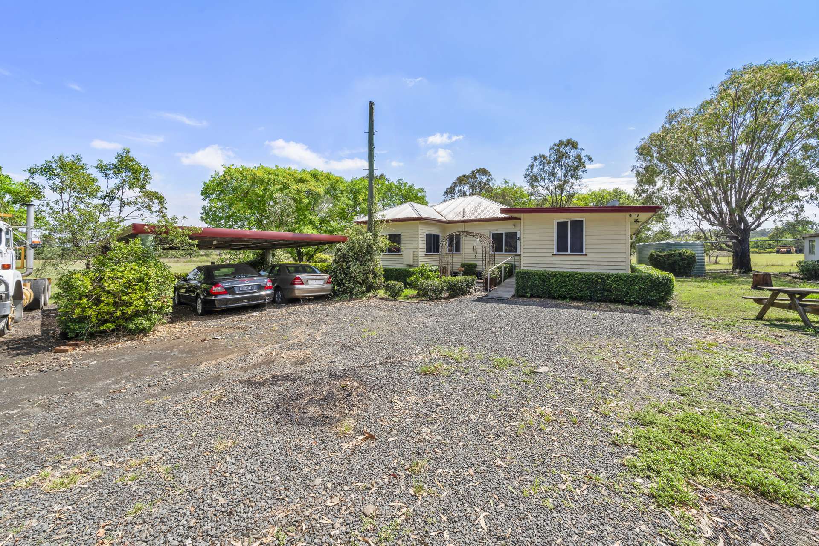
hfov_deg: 112.6
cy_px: 273
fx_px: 273
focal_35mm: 12
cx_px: 410
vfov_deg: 90.0
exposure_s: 1/160
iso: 100
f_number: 8
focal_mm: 12
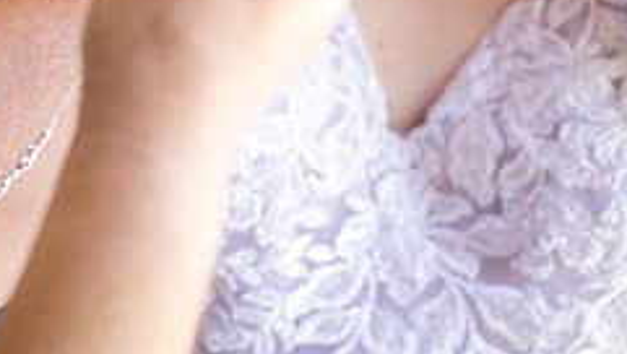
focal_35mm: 214
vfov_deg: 5.7
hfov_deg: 9.9
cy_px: -98
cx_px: -70
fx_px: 3561
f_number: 2.8
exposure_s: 1/320
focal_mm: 85
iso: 800
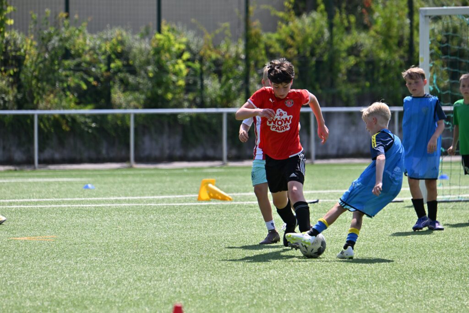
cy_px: 156
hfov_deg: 7.4
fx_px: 3648
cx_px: 234
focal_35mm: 280
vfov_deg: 4.9
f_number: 5.6
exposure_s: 1/1600
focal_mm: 280
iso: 280
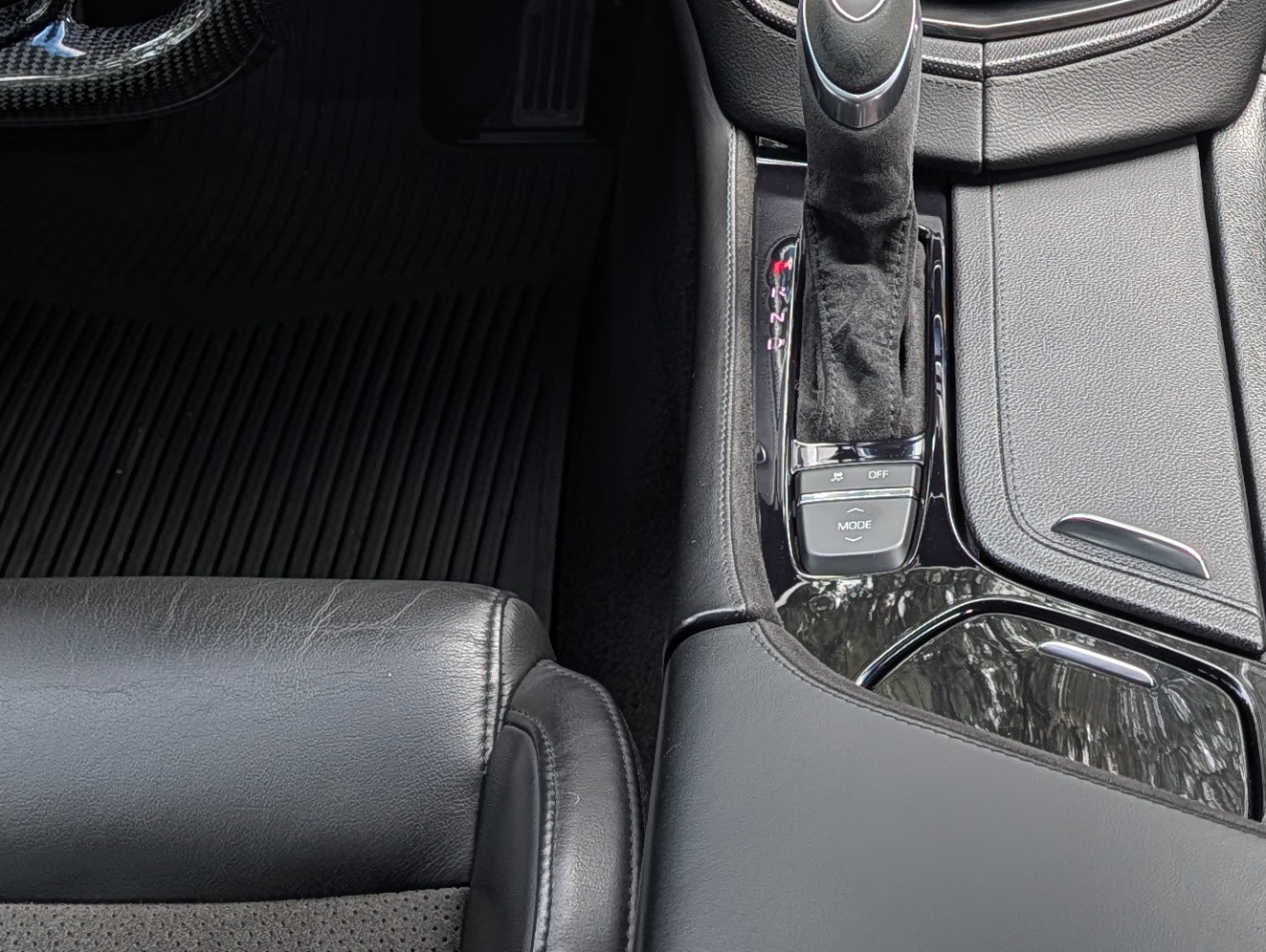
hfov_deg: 25.9
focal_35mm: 74
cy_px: -411
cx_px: 974
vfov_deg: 18.1
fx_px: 2710
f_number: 1.68
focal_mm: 6.9
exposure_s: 1/89.3
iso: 25
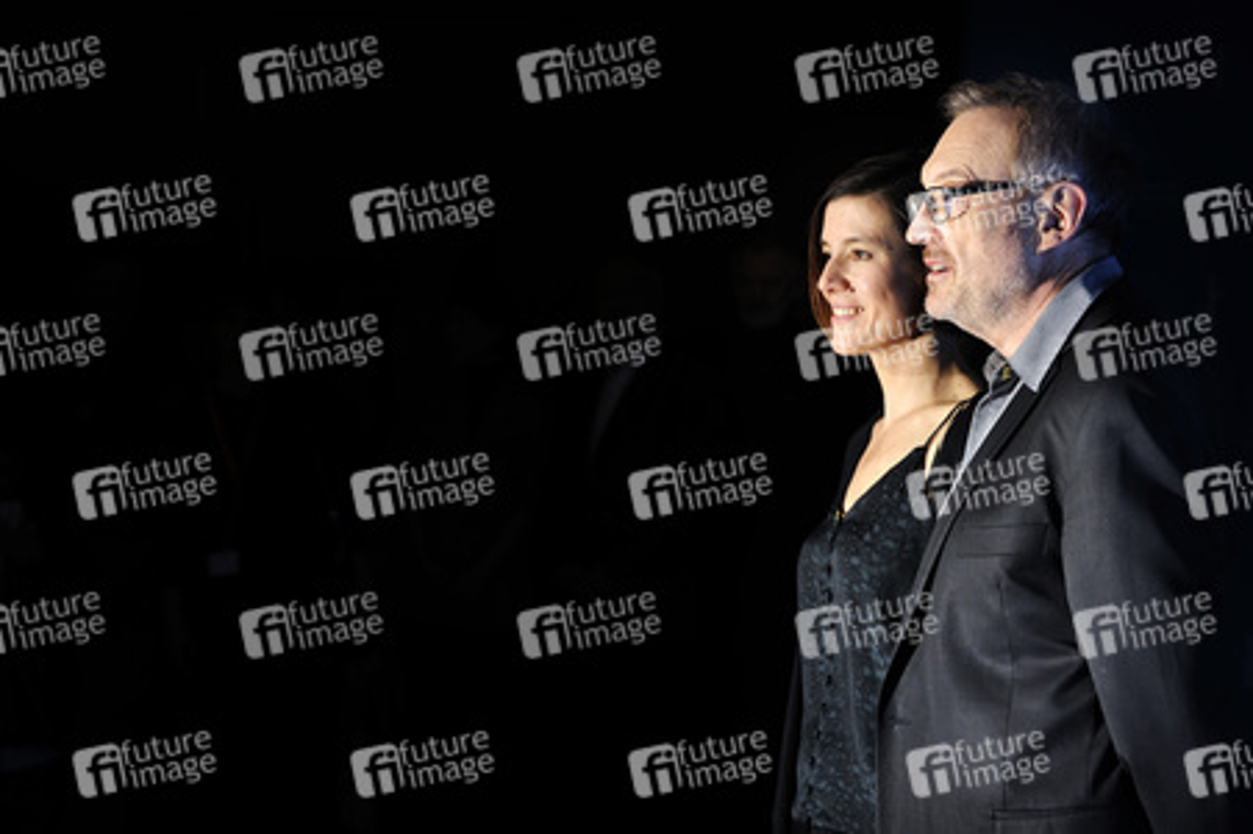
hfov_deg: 21.5
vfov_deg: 14.4
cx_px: 626
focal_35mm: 95
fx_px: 3304
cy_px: 417
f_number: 7.1
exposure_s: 1/250
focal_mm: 95
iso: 200
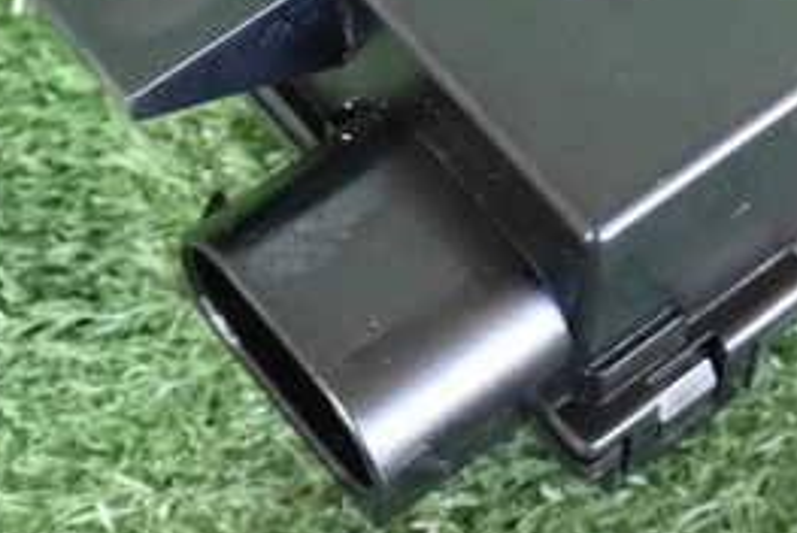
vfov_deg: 10.6
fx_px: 2837
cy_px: 3
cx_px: 621
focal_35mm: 128
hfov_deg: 15.9
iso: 1600
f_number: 3.3
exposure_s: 1/60
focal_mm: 9.65
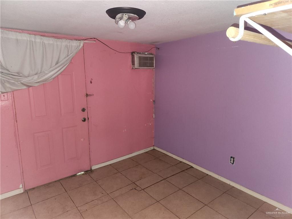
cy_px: 110
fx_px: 194
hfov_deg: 73.9
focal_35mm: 23
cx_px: 146
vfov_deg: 58.9
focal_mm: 5.4
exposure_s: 1/12
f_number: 1.8
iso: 125
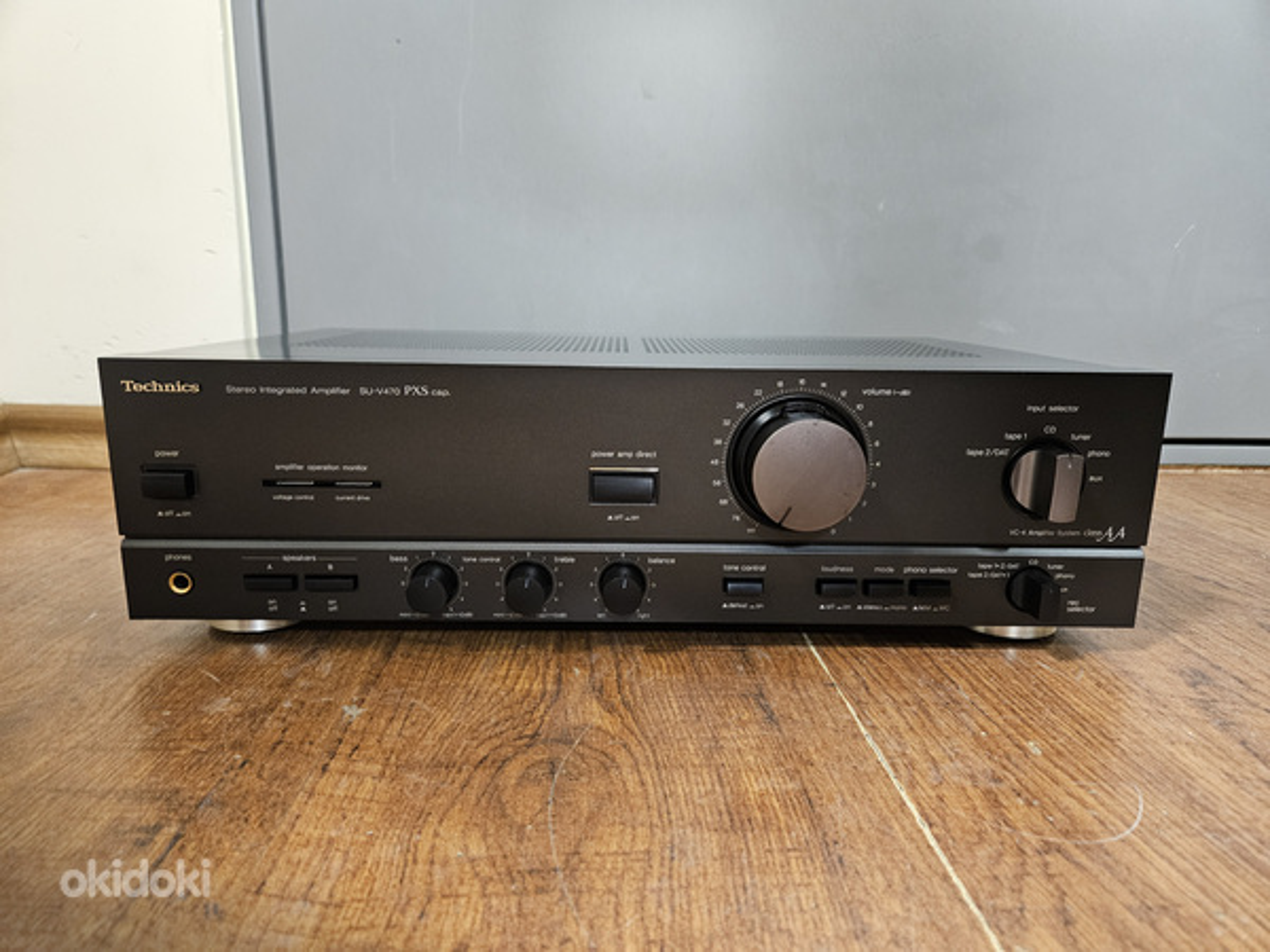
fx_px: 844
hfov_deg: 73.9
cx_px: 635
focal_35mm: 23
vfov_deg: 58.9
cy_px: 476
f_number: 1.8
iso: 500
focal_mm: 5.4
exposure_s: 1/25
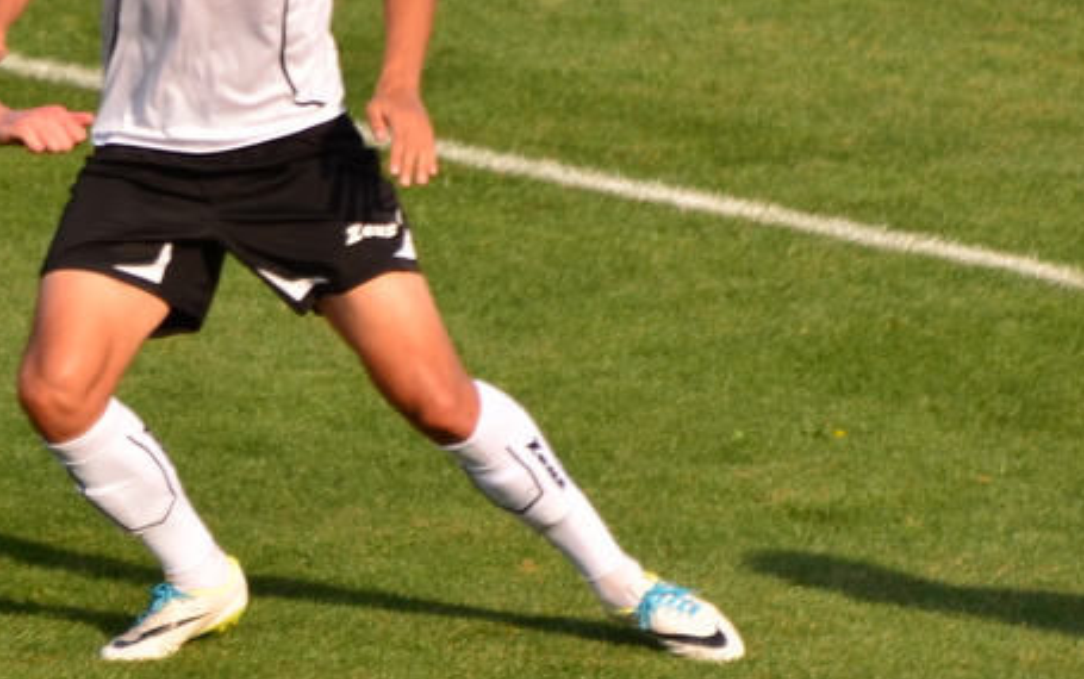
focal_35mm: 1007
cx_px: 67
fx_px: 29768
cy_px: 298
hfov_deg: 2.1
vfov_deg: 1.3
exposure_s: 1/800
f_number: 5.6
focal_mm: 250
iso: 200
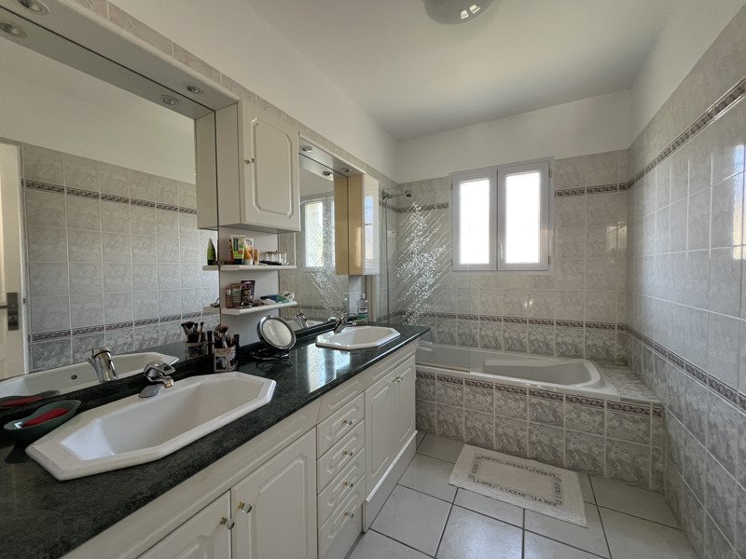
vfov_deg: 89.9
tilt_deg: -1.7
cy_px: 280
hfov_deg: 106.2
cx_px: 373
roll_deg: +0.5
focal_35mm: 13
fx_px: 280
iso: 200
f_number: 1.8
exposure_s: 1/99
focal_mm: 1.57
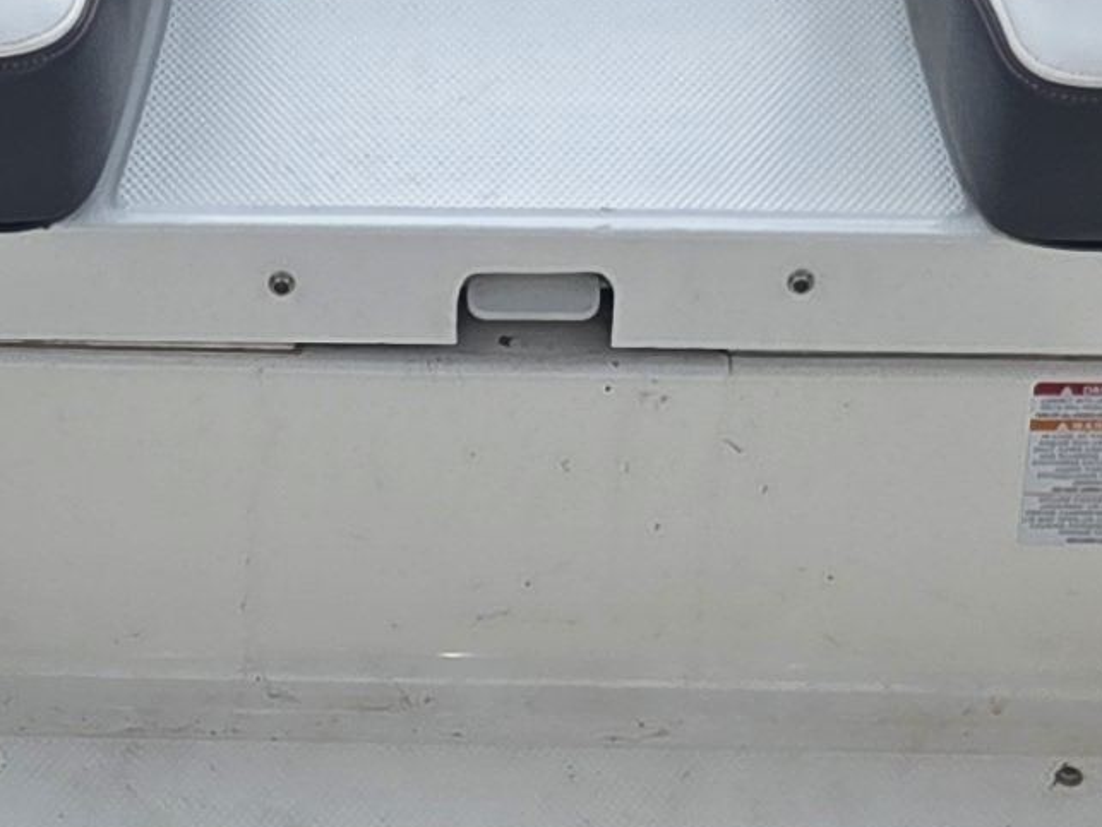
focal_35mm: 143
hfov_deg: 13.8
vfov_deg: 10.3
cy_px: 846
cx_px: 343
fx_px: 4555
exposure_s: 1/1090
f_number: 1.8
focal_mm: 5.4
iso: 80
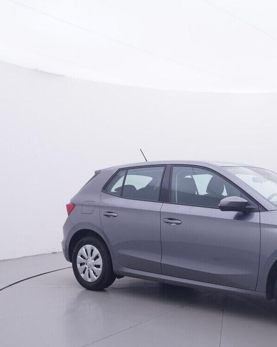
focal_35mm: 41
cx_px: 230
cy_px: 207
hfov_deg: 35.1
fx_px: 419
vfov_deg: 44.7
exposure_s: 1/80
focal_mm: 15
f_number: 5
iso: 200
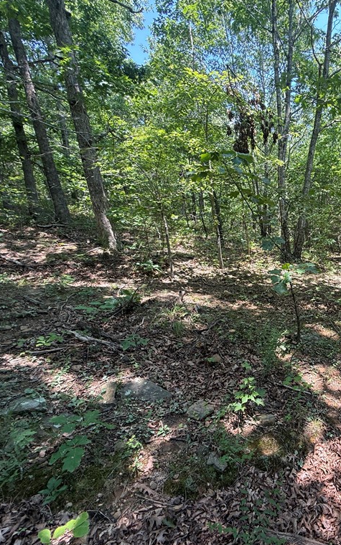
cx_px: 305
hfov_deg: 52.6
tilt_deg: -9.1
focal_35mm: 20
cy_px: 273
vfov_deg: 85.1
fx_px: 297
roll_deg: +6.6
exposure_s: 1/99
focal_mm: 2.22
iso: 64
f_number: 2.2
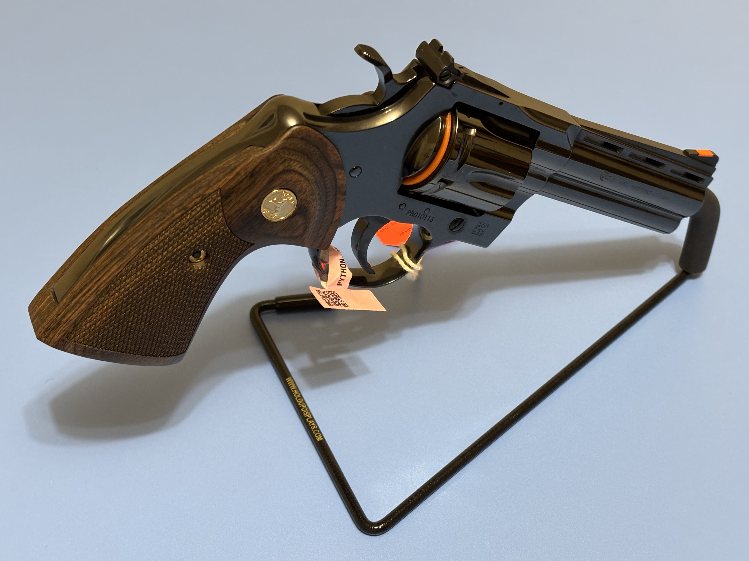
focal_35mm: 52
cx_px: 374
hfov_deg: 36.8
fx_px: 1125
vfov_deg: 28.0
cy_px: 280
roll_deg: +0.2
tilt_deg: -44.8
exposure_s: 1/40
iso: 160
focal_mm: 5.96
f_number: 1.6
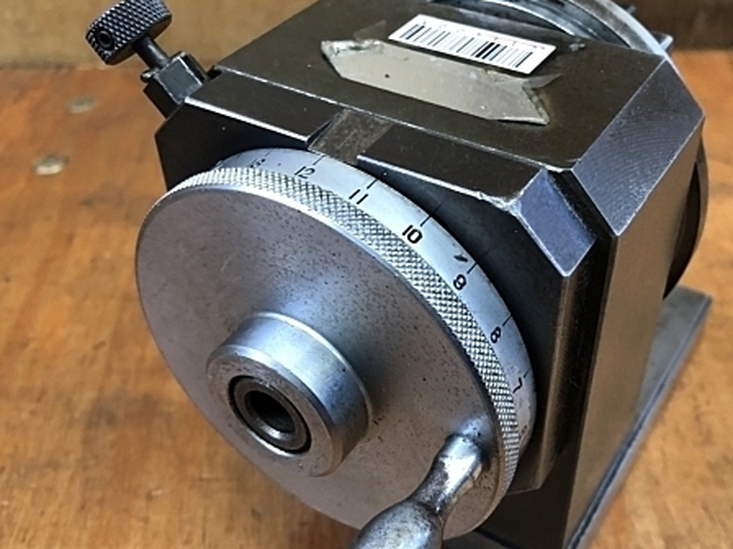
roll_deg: +2.1
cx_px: 393
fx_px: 847
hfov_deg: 46.8
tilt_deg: -40.9
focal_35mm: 40
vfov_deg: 35.9
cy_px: 306
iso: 50
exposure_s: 1/15
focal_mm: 3.99
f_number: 1.8
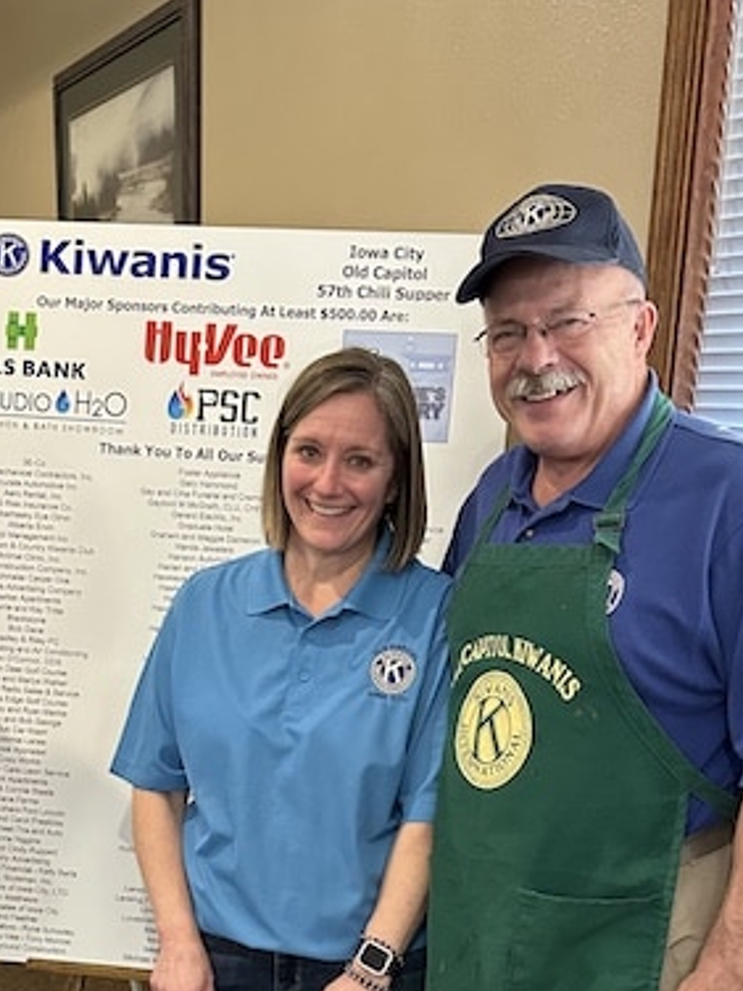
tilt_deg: -16.0
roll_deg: -0.9
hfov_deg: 28.4
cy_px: 843
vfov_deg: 35.8
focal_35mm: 51
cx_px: 248
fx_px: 1460
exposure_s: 1/60
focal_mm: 6.86
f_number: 1.78
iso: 500
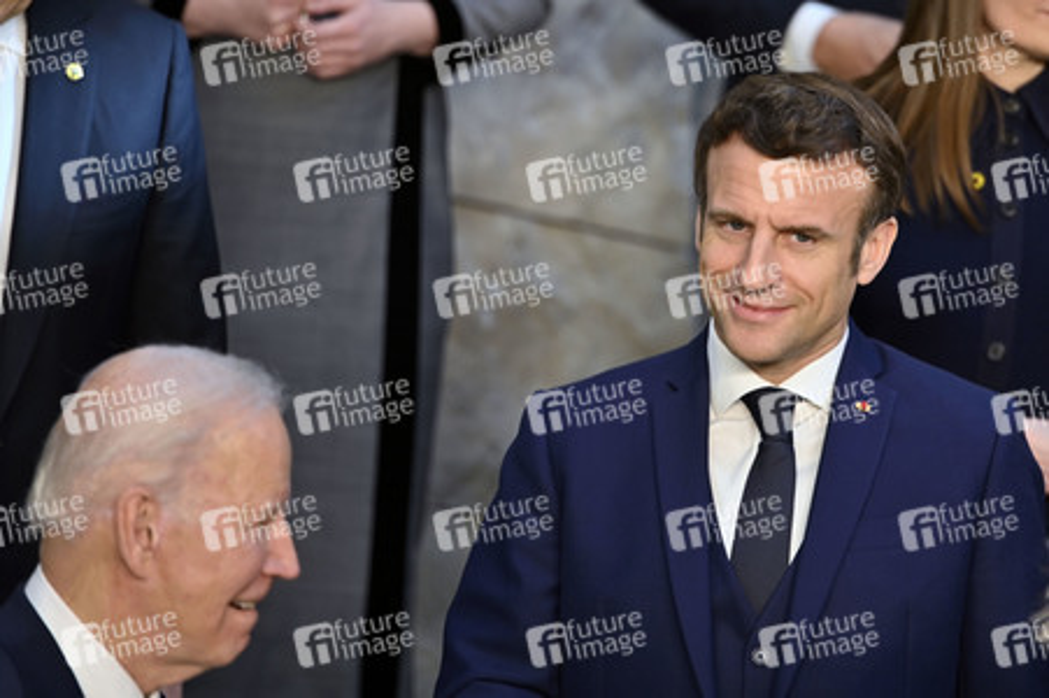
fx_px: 5823
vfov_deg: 6.9
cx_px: 524
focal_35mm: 200
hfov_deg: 10.3
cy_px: 349
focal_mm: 200
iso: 400
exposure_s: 1/400
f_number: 2.8
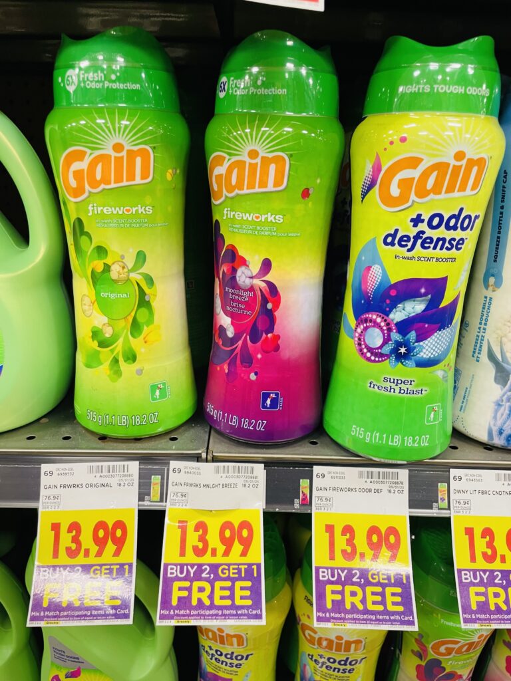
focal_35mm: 26
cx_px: 256
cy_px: 340
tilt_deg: -21.0
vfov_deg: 67.3
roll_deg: -1.6
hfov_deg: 53.1
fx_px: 512
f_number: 1.6
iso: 100
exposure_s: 1/61
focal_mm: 4.2
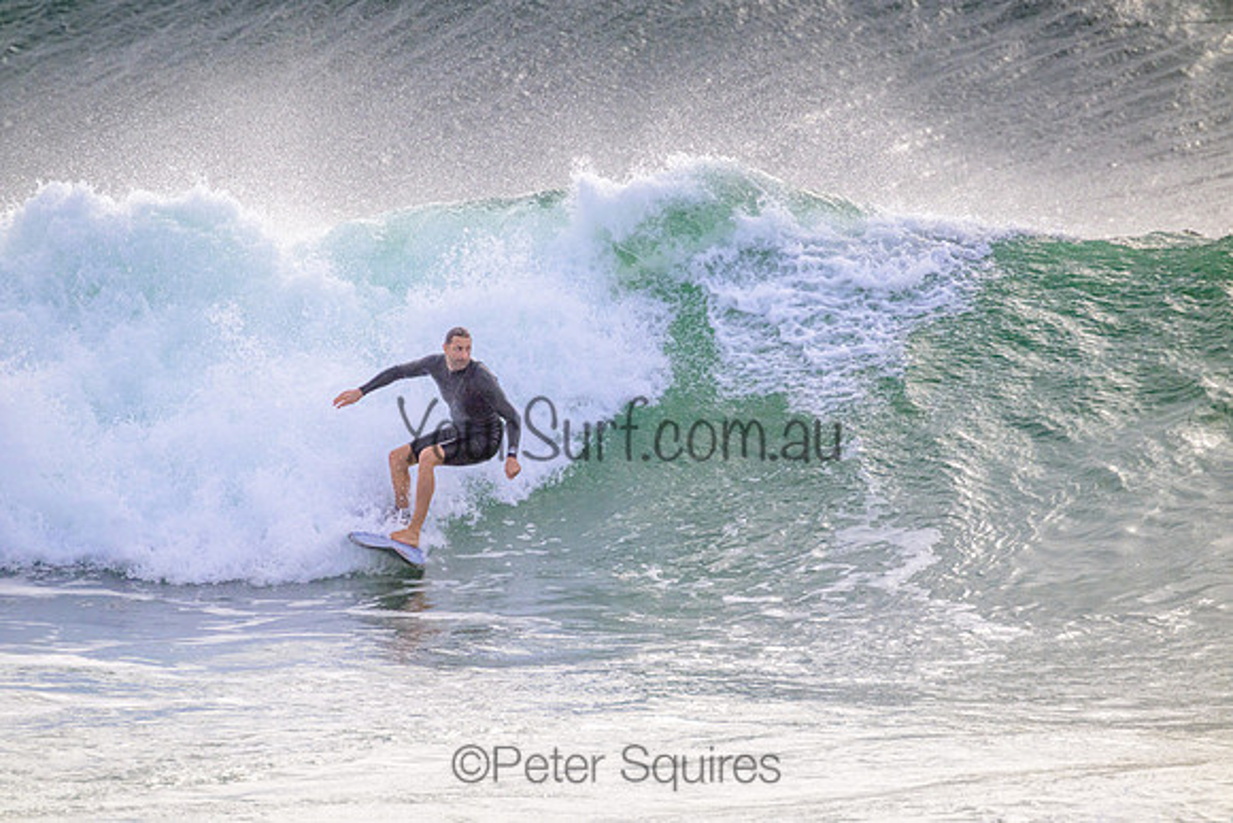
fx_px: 27405
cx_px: 616
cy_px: 412
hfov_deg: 2.6
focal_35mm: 800
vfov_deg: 1.7
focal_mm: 800
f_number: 11
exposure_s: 1/2000
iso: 1000
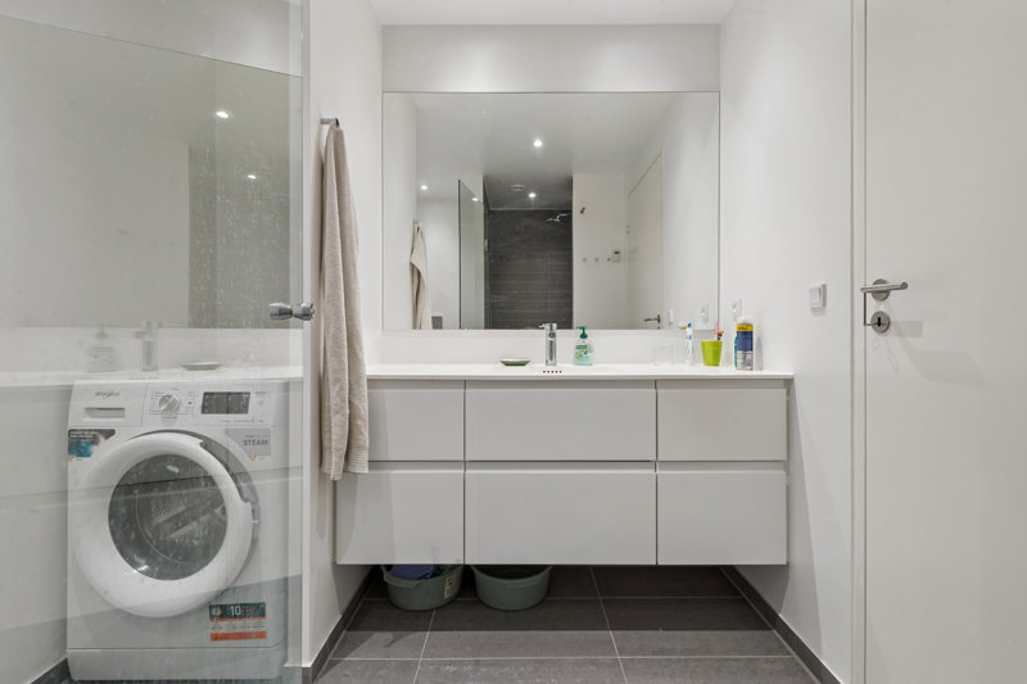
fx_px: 456
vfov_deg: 73.7
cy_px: 342
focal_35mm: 16
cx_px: 514
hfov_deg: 96.7
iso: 200
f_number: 10
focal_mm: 16
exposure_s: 1/5
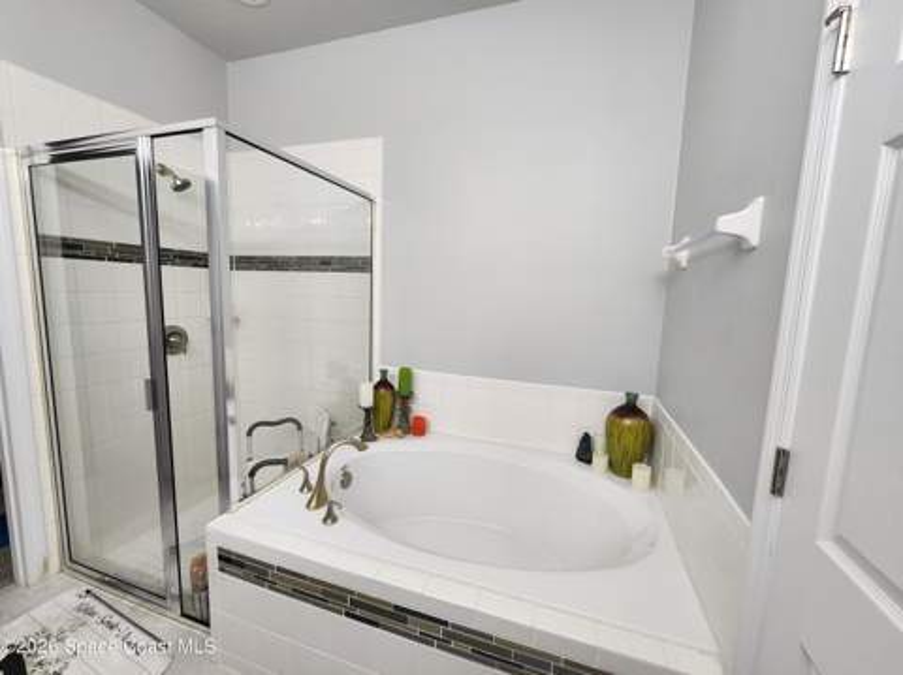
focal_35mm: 13
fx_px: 339
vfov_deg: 89.8
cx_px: 452
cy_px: 338
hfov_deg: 106.2
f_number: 2.2
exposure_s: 1/60
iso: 320
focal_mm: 2.2
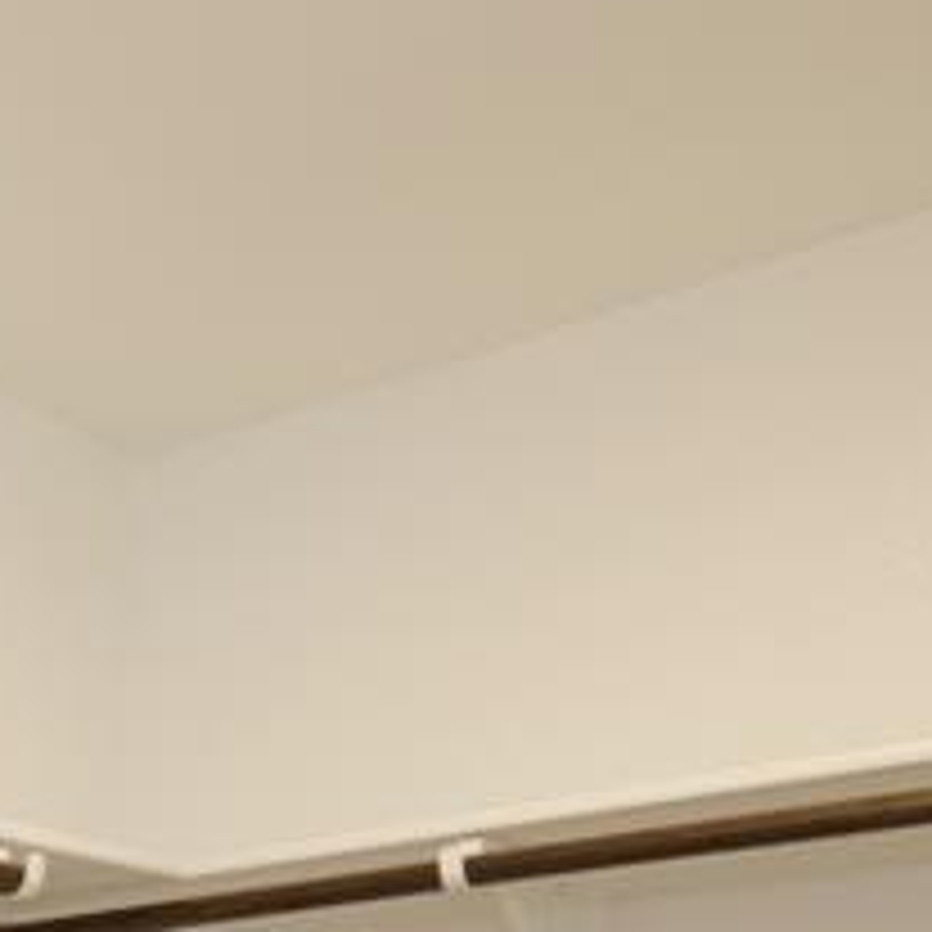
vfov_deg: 25.4
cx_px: 90
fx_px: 1797
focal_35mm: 59
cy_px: 1180
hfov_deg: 28.0
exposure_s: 1/100
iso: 800
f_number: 5
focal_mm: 14
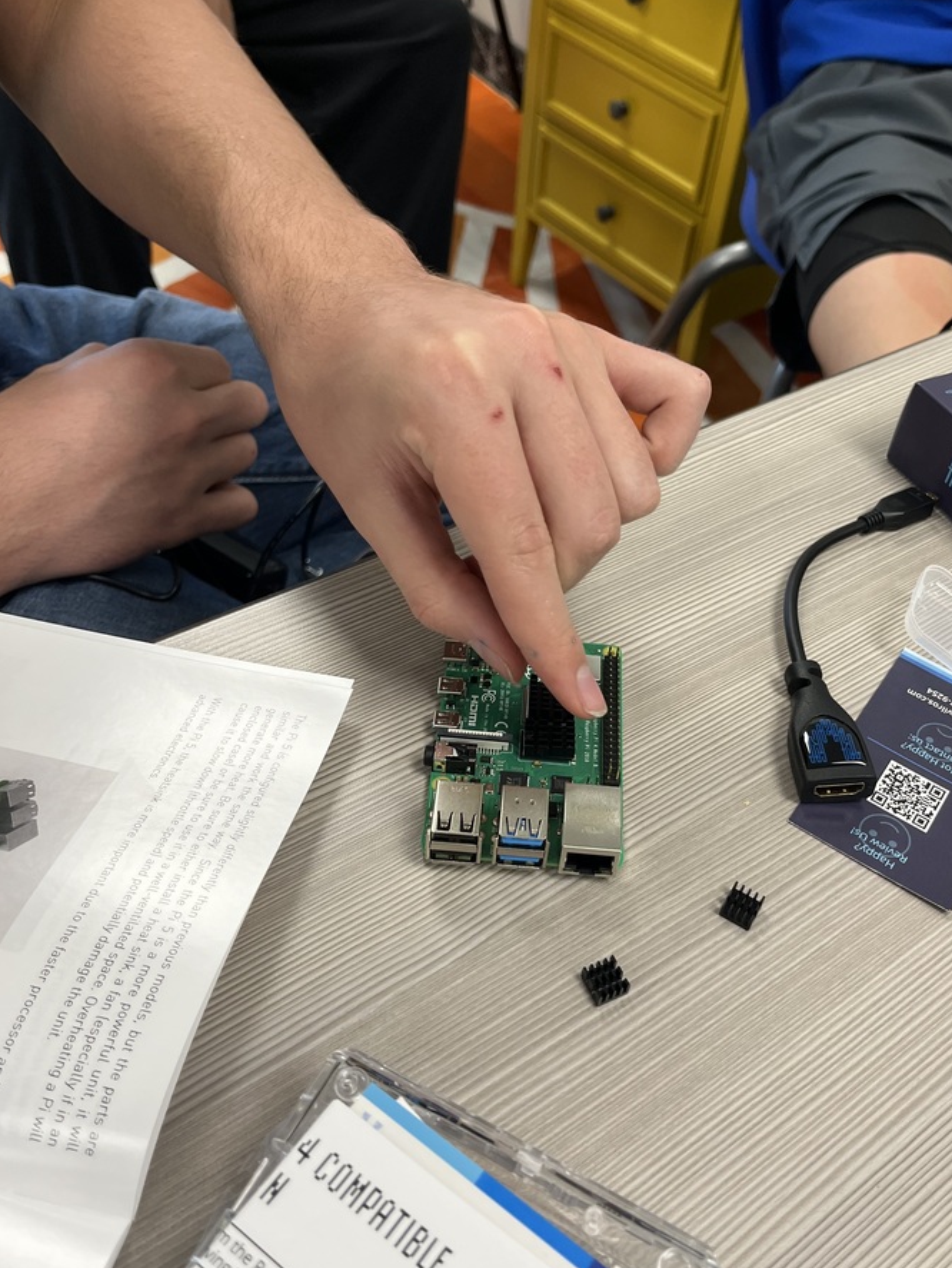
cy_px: 658
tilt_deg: -46.6
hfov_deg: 46.7
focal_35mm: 30
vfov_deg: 59.9
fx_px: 1099
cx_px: 546
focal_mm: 5.1
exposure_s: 1/120
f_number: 1.6
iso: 125
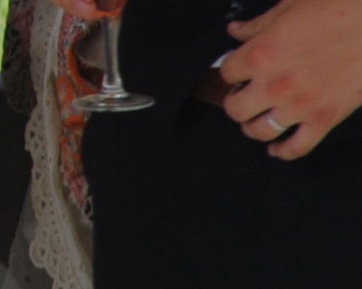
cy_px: -590
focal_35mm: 1246
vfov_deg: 1.2
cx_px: -807
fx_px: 13341
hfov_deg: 1.5
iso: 100
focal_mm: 102
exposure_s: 1/200
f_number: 5.6
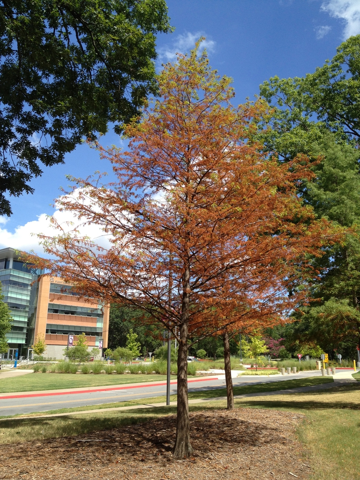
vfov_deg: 52.6
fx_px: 485
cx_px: 180
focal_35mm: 35
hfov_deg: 40.7
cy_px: 240
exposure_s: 1/1126
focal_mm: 4.28
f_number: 2.4
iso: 64
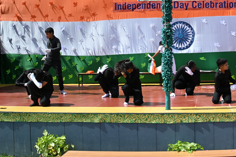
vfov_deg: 13.8
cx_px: 197
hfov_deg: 20.4
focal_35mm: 99
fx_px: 646
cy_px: 48
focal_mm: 30.5
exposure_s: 1/320
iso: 100
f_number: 10
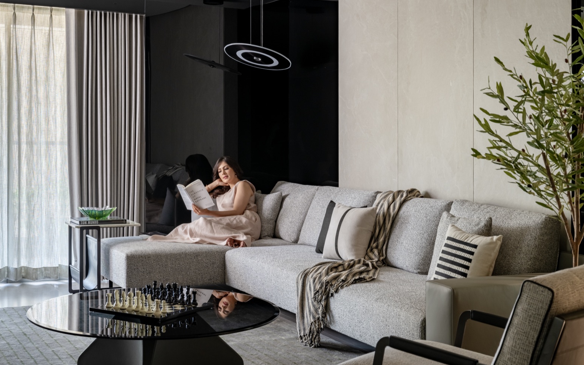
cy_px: 180
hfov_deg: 38.2
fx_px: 844
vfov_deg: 24.4
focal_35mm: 53
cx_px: 289
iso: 500
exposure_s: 1/10
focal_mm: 51
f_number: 8
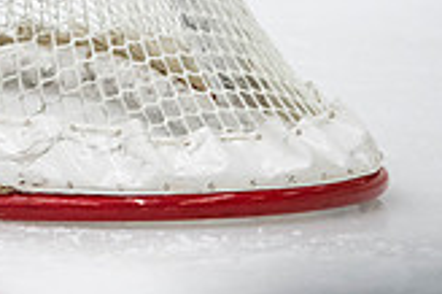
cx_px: -375
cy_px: -213
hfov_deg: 3.7
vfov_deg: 2.5
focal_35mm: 551
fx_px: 6758
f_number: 3.2
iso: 3200
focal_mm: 130
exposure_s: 1/640
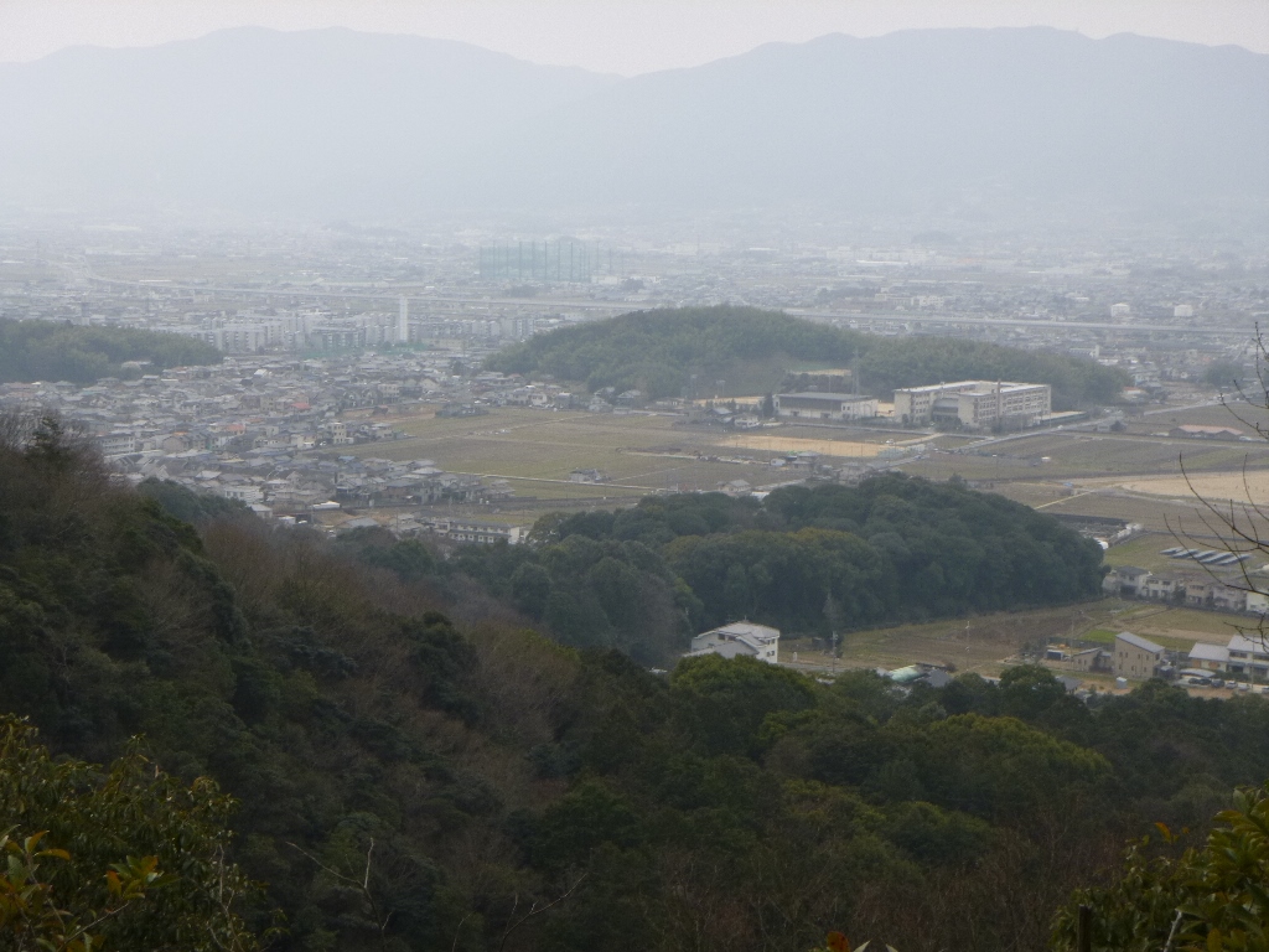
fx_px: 2420
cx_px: 634
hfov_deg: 29.4
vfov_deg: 22.3
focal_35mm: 66
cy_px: 476
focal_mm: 11.9
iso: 100
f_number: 5.4
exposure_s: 1/125
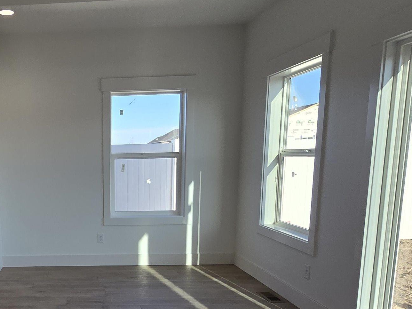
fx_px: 369
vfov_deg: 44.5
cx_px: 55
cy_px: 216
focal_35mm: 31
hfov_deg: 52.6
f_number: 2.2
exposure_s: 1/477
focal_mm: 2.2
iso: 50
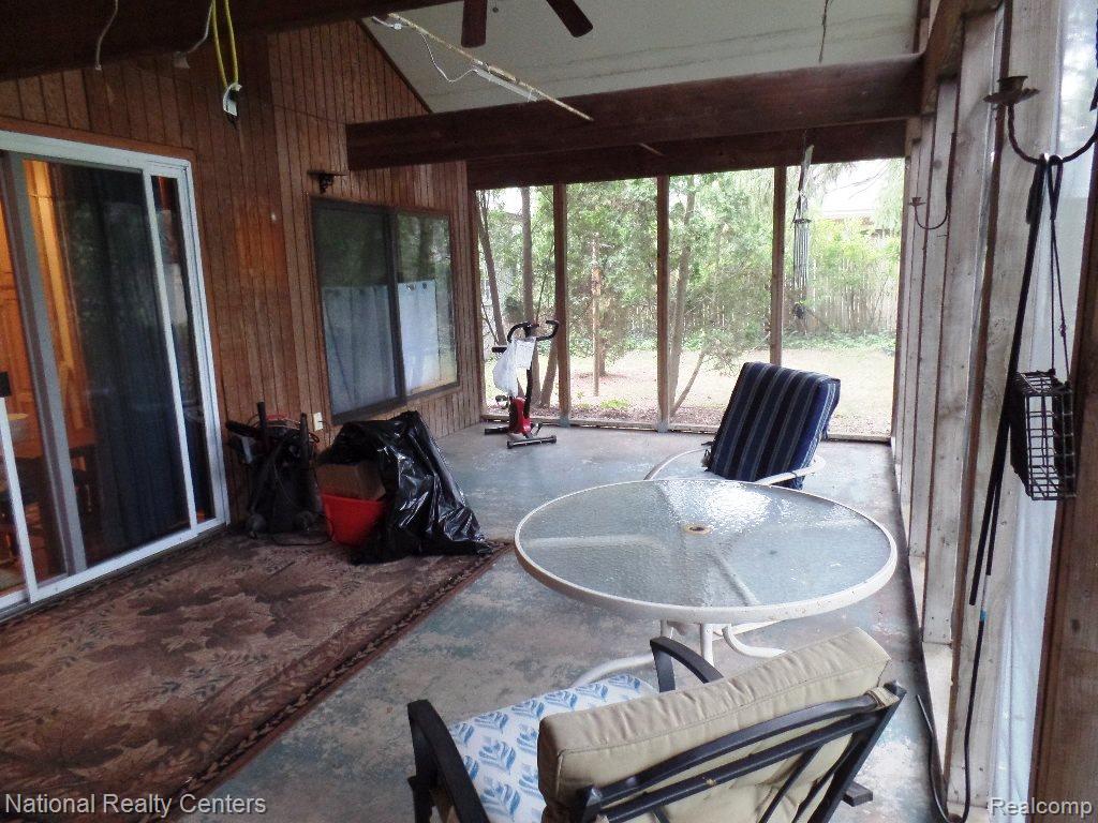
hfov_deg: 73.9
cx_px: 549
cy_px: 412
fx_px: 730
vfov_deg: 58.9
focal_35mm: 23
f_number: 2.8
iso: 400
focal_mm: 4.1
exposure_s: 1/20
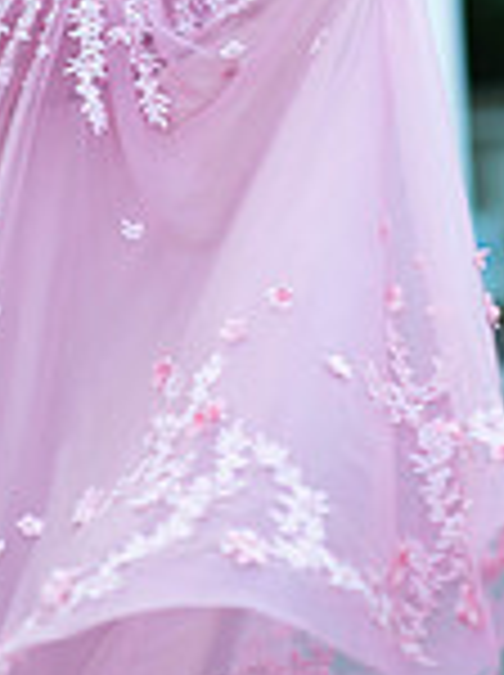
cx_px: 173
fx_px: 4770
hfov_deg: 6.0
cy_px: 94
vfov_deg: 8.1
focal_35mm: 245
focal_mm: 85
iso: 250
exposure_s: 1/640
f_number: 2
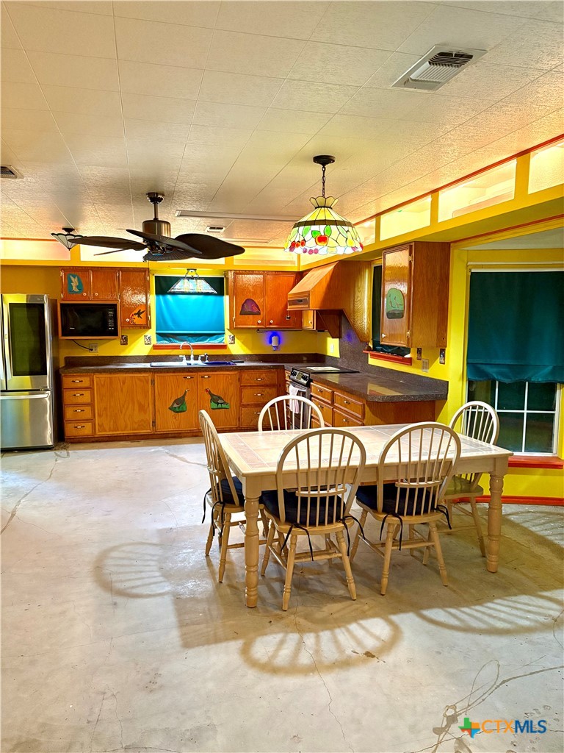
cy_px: 376
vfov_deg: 67.3
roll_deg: -0.2
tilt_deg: -5.8
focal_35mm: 26
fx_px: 565
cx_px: 282
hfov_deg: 53.1
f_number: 1.6
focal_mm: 5.96
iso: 500
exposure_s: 1/60
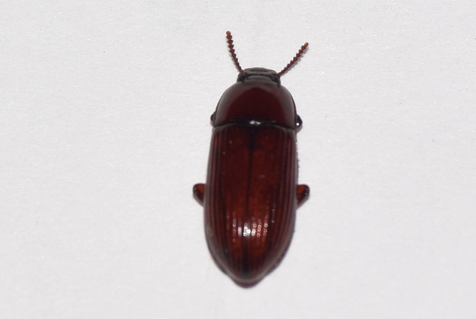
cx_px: 241
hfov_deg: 9.6
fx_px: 2832
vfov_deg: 6.4
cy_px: 157
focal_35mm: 214
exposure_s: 1/160
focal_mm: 140
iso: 100
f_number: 13
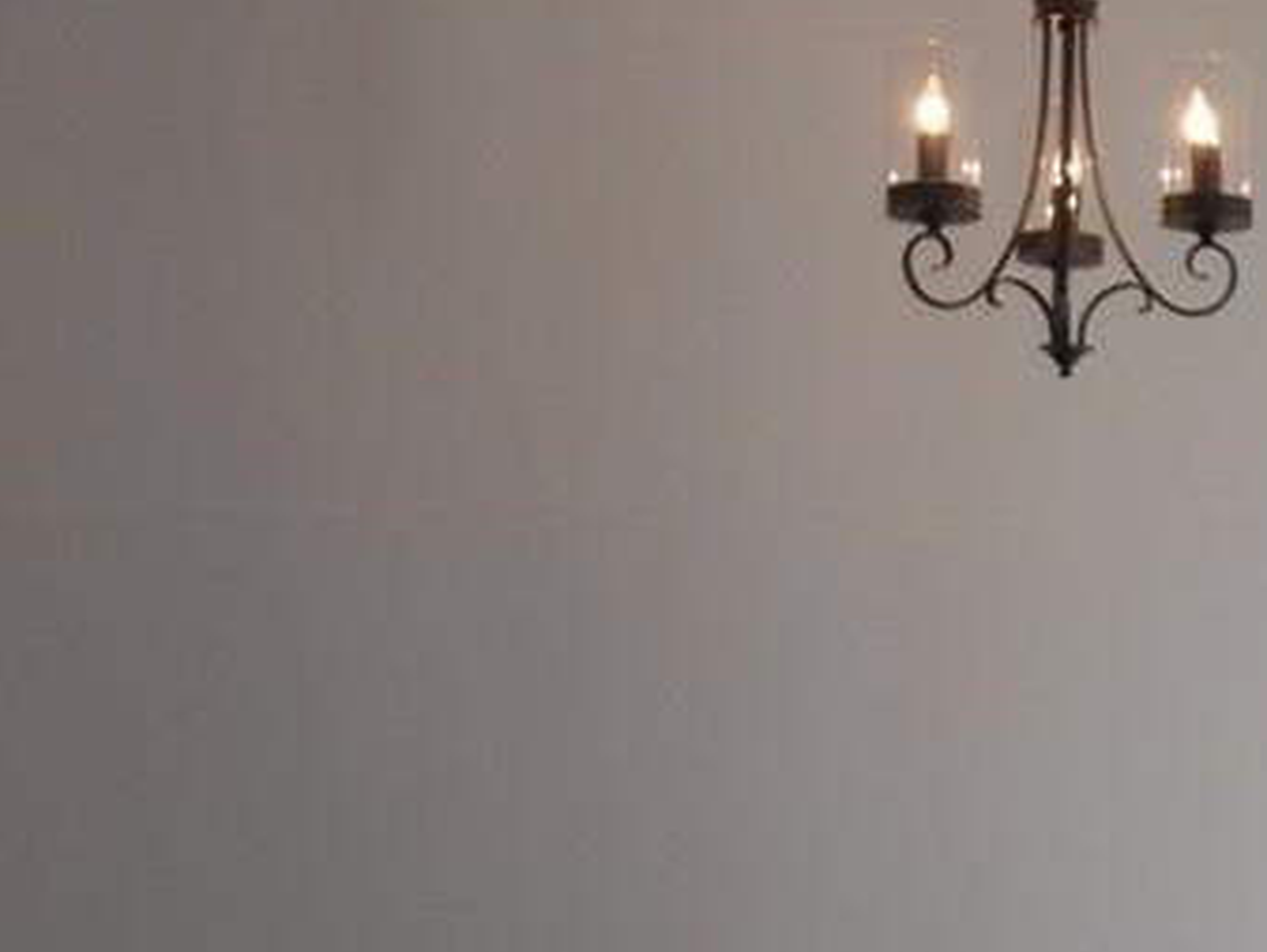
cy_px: 982
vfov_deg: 18.1
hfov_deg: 22.8
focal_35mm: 79
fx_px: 2893
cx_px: 1500
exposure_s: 1/40
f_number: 3.4
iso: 80
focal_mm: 4.7
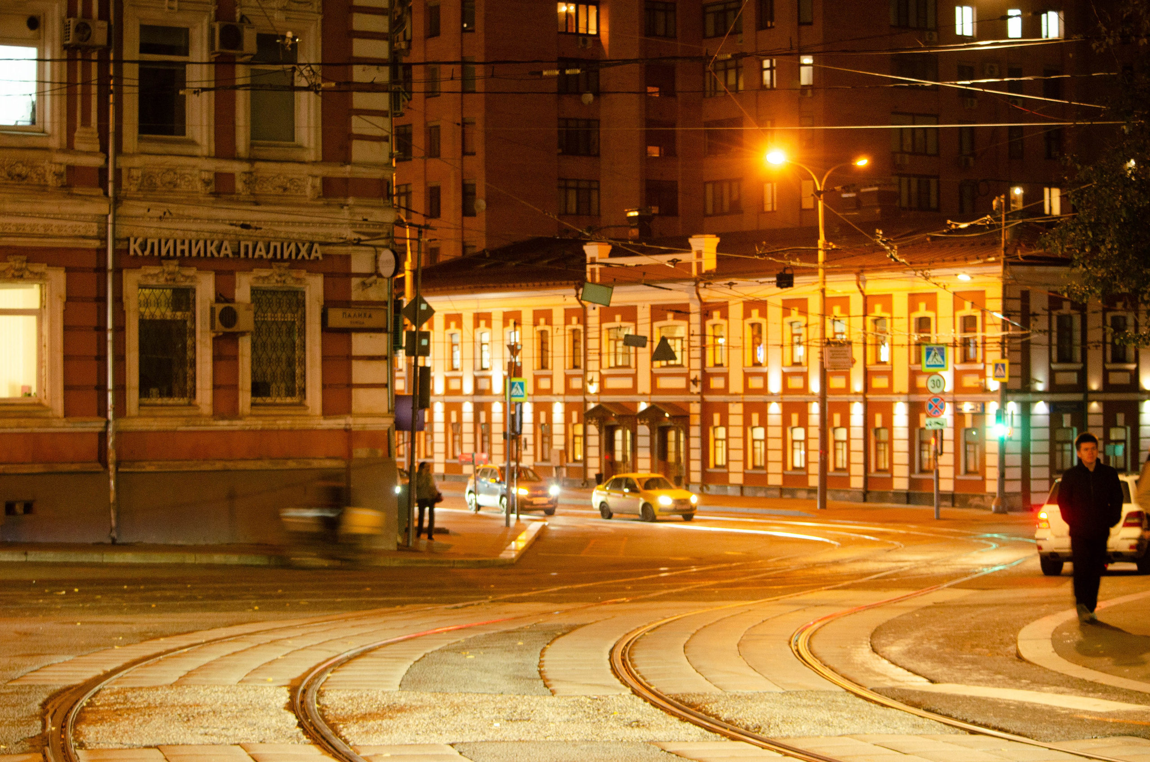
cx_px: 575
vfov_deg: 16.1
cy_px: 381
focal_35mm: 85
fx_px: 2694
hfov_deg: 24.1
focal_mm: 55
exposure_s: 1/8
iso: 640
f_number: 4.5
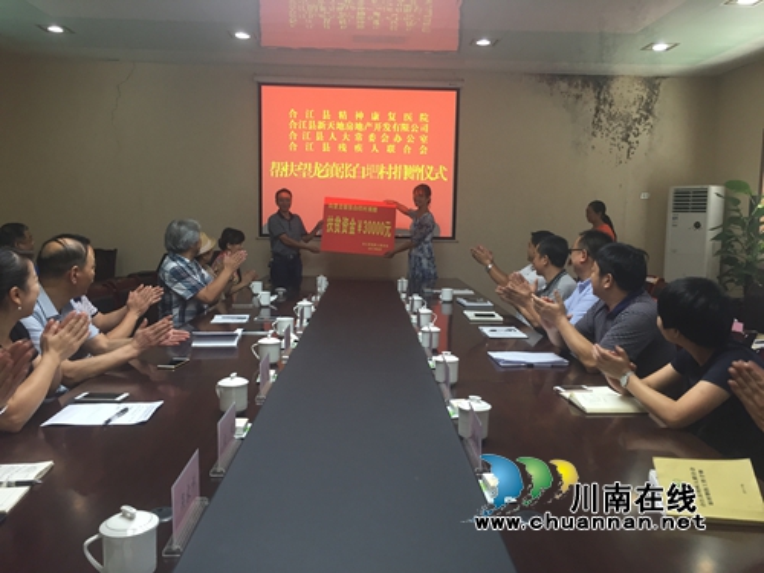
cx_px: 382
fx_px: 640
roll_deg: -2.7
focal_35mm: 29
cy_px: 286
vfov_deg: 48.2
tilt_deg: -6.5
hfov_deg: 61.7
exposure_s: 1/33
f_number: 2.2
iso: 80
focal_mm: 4.15
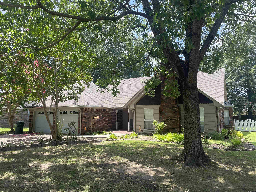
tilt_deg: +7.2
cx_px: 128
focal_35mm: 26
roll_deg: +0.5
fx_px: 192
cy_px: 96
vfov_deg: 53.1
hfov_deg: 67.3
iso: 32
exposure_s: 1/682
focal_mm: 4.2
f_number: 1.6
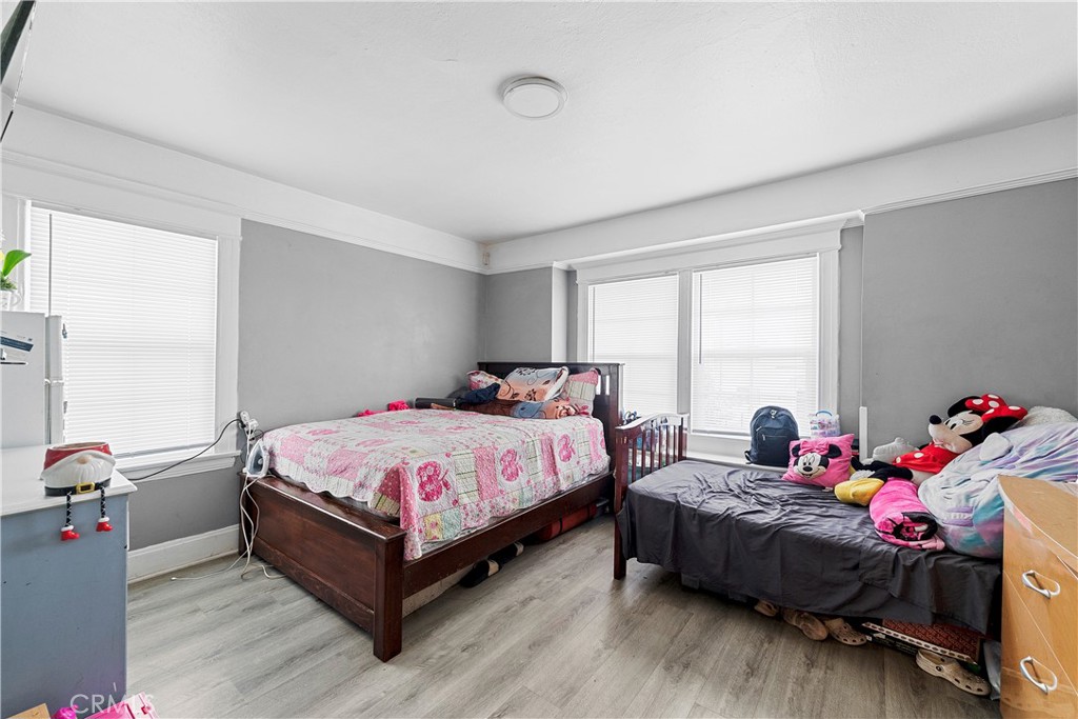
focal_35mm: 14
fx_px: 419
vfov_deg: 81.2
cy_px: 360
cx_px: 539
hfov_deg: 104.2
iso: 1000
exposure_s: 1/15
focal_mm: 14
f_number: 8
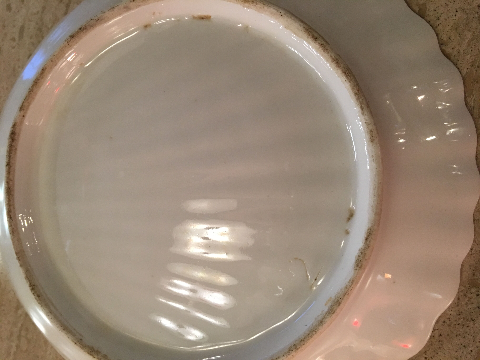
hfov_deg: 61.7
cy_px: 180
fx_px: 402
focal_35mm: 29
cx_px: 240
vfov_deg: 48.2
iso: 80
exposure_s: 1/17
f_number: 2.2
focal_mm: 4.15
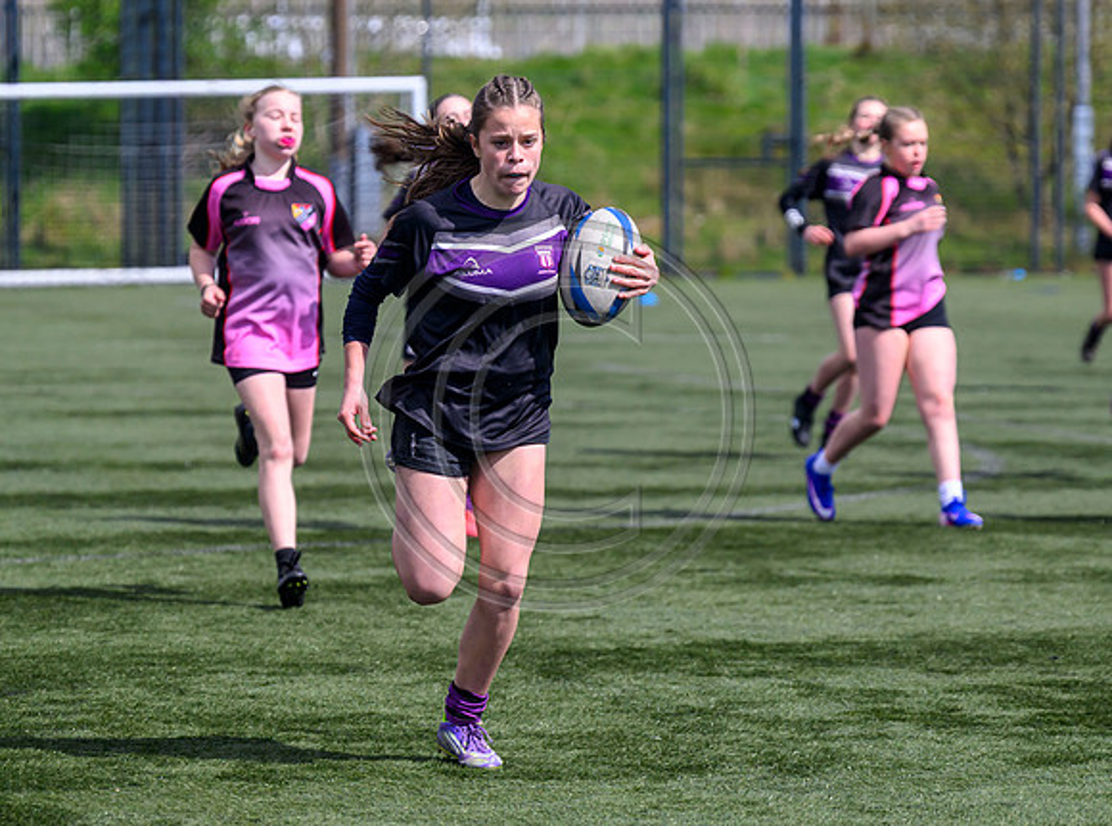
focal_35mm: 210
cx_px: 513
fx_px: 6728
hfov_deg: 9.4
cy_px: 471
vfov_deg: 7.0
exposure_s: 1/4000
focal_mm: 145
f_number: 4
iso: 500
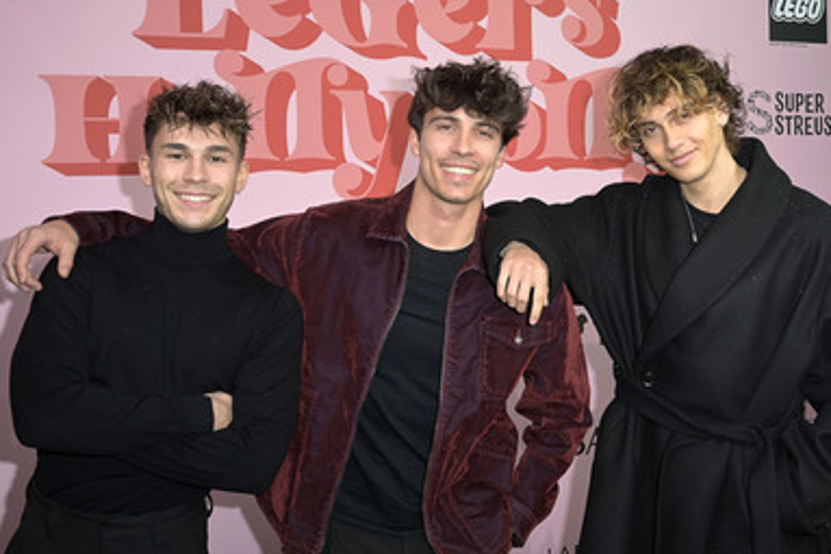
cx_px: 446
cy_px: 324
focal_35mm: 40
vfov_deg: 33.3
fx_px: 923
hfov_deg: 48.4
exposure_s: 1/200
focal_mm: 34
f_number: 5
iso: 640
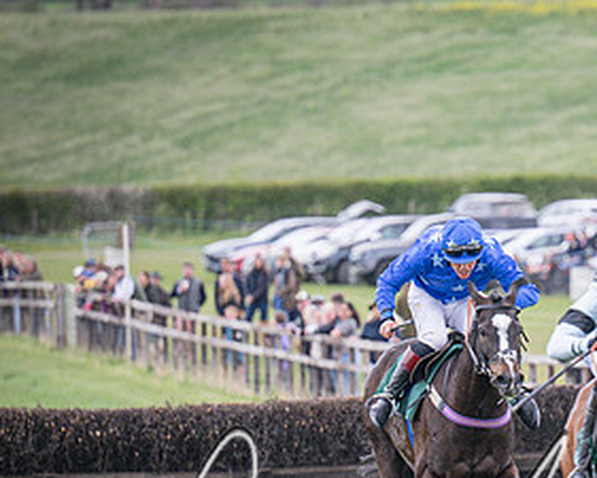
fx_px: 12231
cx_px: 637
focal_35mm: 692
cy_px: 576
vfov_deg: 2.2
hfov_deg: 2.8
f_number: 2.8
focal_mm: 165
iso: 400
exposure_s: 1/1600
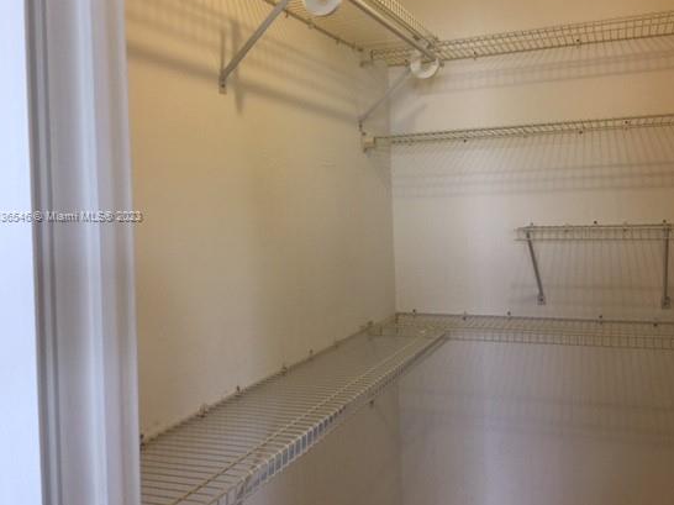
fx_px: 662
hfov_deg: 53.9
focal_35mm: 34
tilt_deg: -1.6
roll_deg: -1.0
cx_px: 365
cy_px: 217
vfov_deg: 41.7
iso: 50
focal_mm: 4.15
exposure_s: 1/30
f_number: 2.2
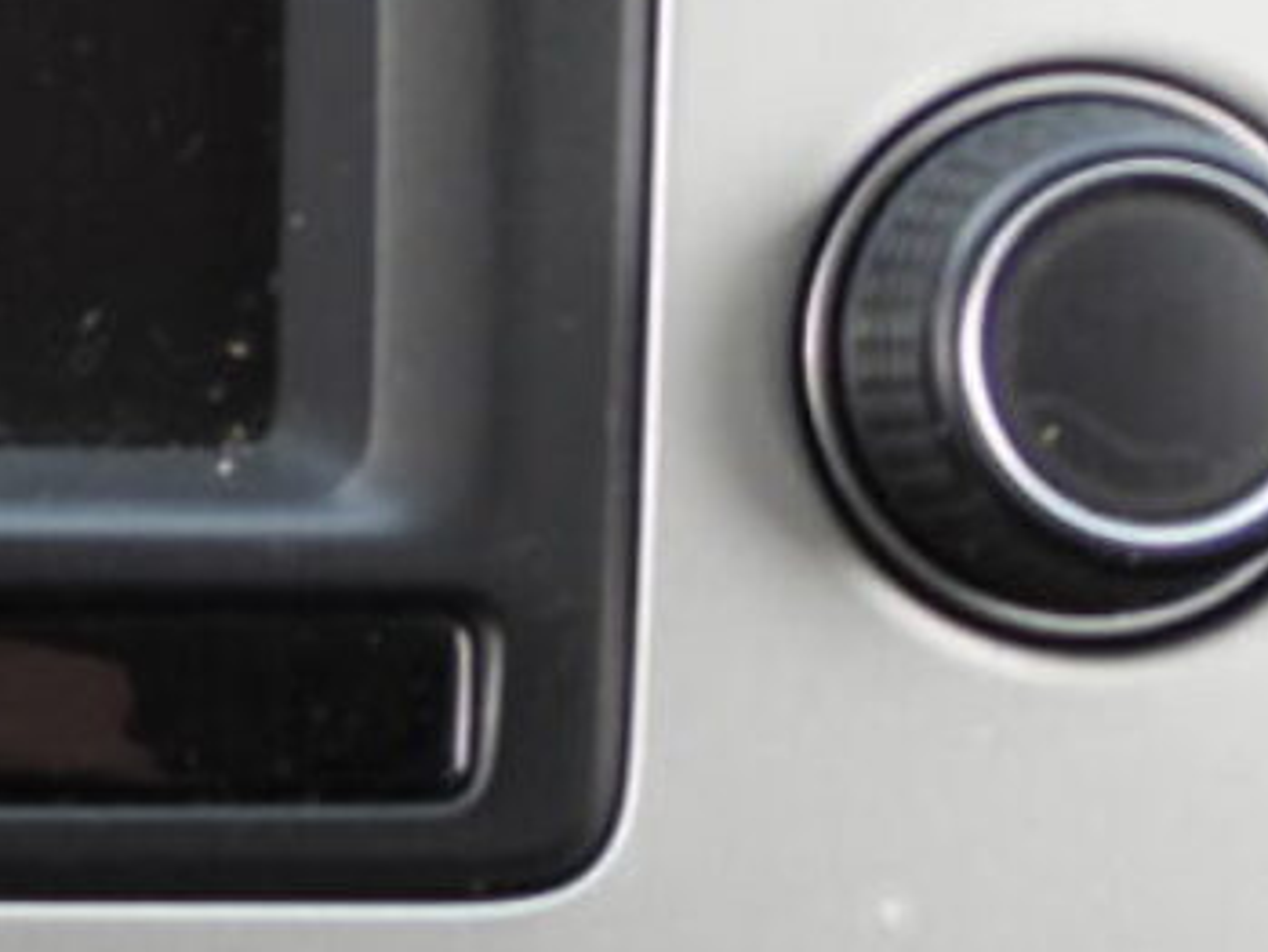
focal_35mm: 202
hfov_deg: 9.1
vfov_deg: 7.2
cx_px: -1421
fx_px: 7402
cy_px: -545
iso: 100
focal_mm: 7.9
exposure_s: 1/60
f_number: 3.2
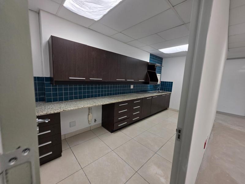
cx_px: 122
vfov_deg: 89.9
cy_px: 92
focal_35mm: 13
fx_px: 92
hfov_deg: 106.2
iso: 50
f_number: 1.9
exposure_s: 1/100
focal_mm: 2.2
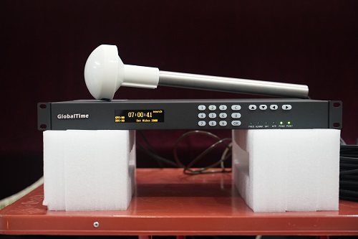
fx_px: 656
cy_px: 120
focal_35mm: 66
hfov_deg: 30.5
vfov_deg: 20.6
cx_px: 179
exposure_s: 1/60.1
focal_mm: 44
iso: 640
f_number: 2.8
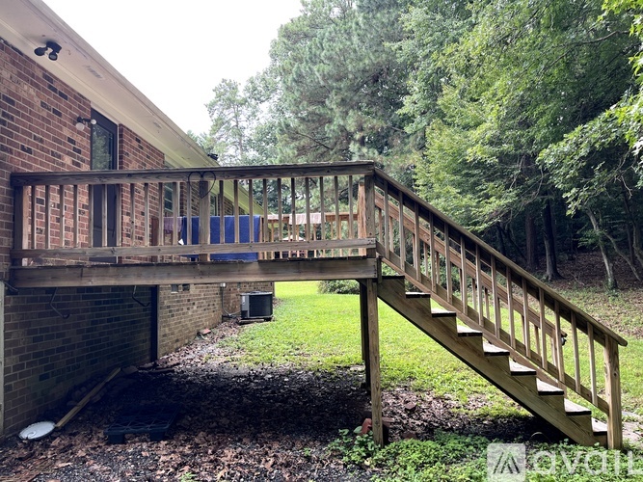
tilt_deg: +5.3
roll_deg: +2.5
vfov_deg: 53.0
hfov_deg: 67.3
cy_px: 241
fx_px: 483
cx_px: 322
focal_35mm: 26
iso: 40
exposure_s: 1/198
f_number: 1.6
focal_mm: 5.1
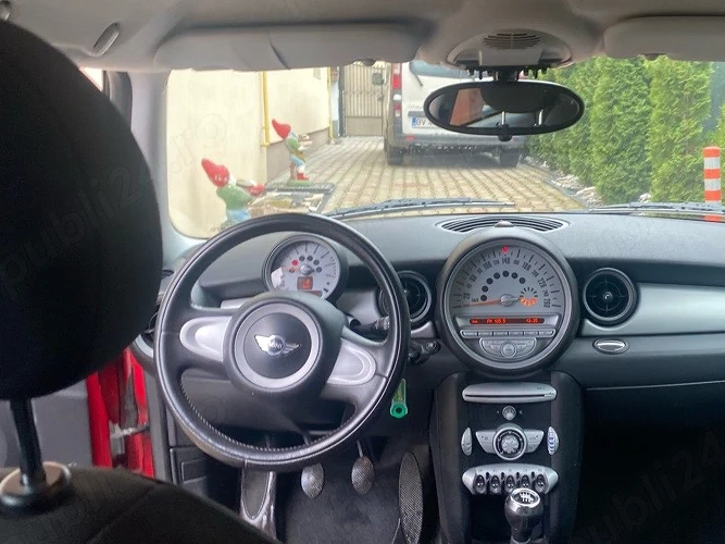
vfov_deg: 36.6
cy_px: 209
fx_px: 817
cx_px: 463
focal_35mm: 39
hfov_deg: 47.3
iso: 50
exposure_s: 1/80
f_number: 1.8
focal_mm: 4.25
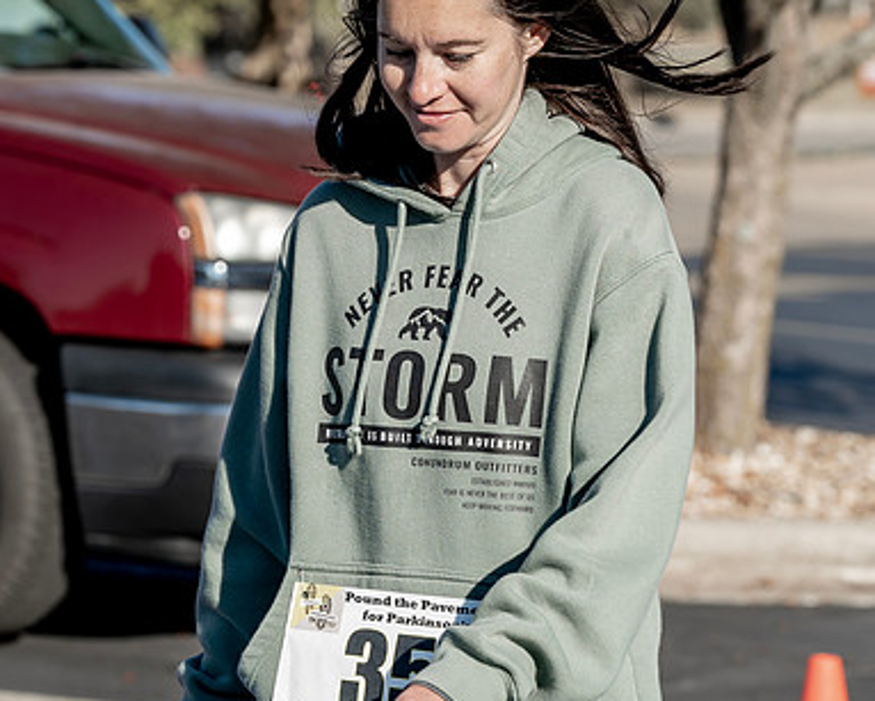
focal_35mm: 224
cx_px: 396
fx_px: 5805
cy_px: 112
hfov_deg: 8.6
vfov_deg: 6.9
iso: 125
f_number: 5
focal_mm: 103
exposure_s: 1/640
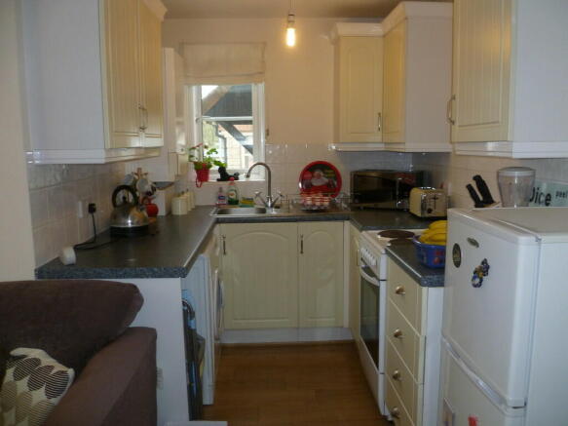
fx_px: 459
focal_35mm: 28
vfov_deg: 49.7
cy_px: 213
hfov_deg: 63.5
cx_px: 284
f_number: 2.8
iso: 160
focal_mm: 5
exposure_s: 1/30
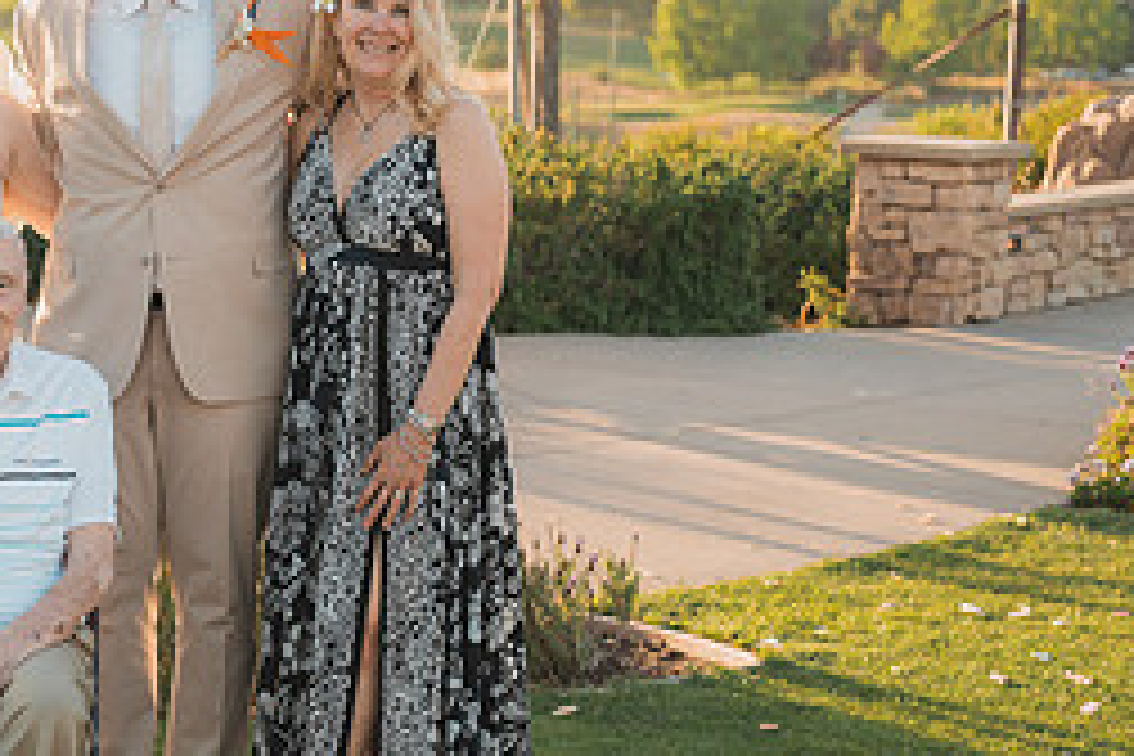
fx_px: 3622
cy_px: 367
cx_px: -104
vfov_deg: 11.9
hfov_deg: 17.2
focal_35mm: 115
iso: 200
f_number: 2.8
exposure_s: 1/640
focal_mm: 50
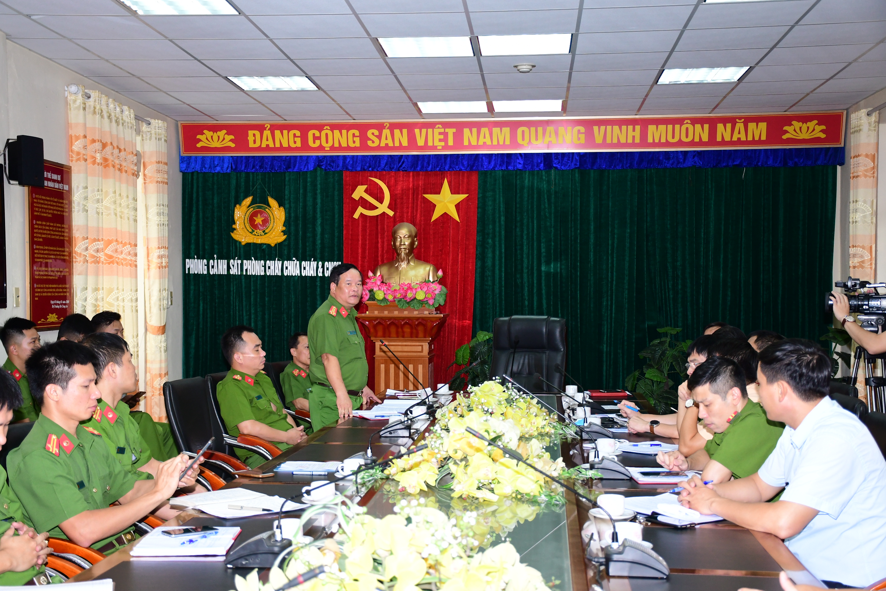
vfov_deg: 26.5
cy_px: 296
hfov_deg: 38.9
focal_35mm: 51
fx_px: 1255
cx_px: 443
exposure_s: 1/200
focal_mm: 34
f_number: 5
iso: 1000
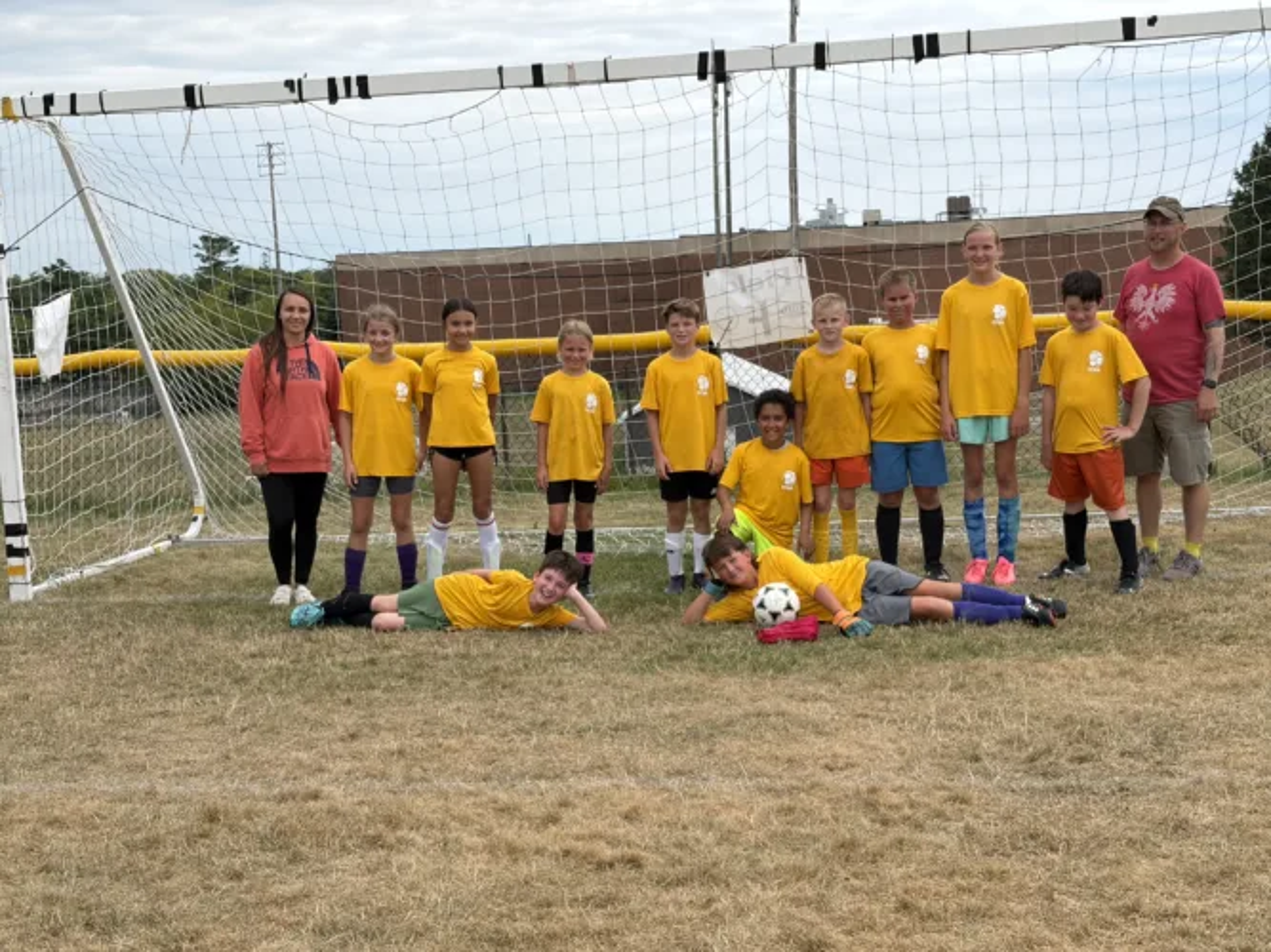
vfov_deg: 28.0
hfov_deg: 36.8
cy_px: 476
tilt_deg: -9.1
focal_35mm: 52
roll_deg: +3.3
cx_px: 636
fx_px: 1909
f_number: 1.6
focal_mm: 5.96
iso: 32
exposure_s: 1/2994
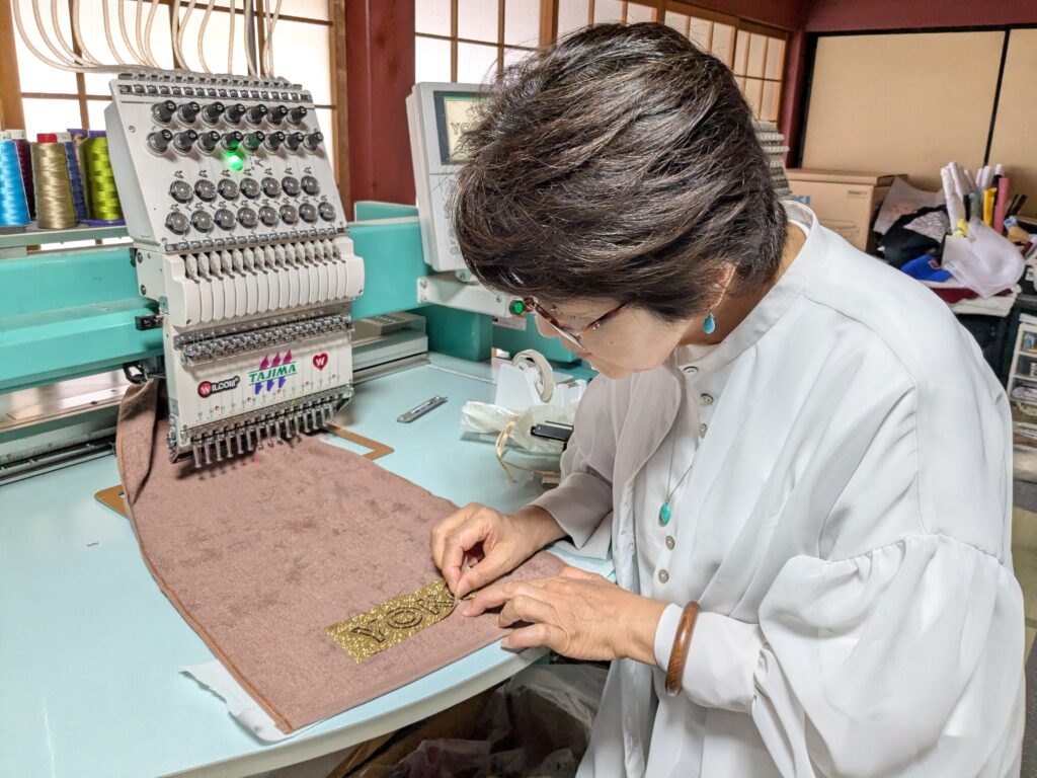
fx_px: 809
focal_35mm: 27
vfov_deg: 51.4
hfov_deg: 65.3
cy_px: 389
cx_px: 518
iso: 315
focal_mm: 4.38
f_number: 1.73
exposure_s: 1/120
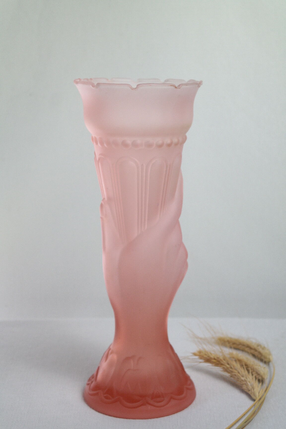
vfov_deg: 29.2
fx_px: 822
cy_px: 214
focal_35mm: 69
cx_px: 143
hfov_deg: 19.7
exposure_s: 1/80
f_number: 5.6
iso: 400
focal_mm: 45
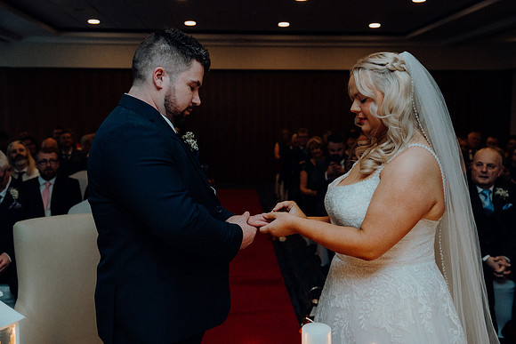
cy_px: 172
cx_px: 258
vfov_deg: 35.1
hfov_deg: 50.7
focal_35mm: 38
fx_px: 545
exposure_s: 1/160
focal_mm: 38
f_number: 3.5
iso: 2500
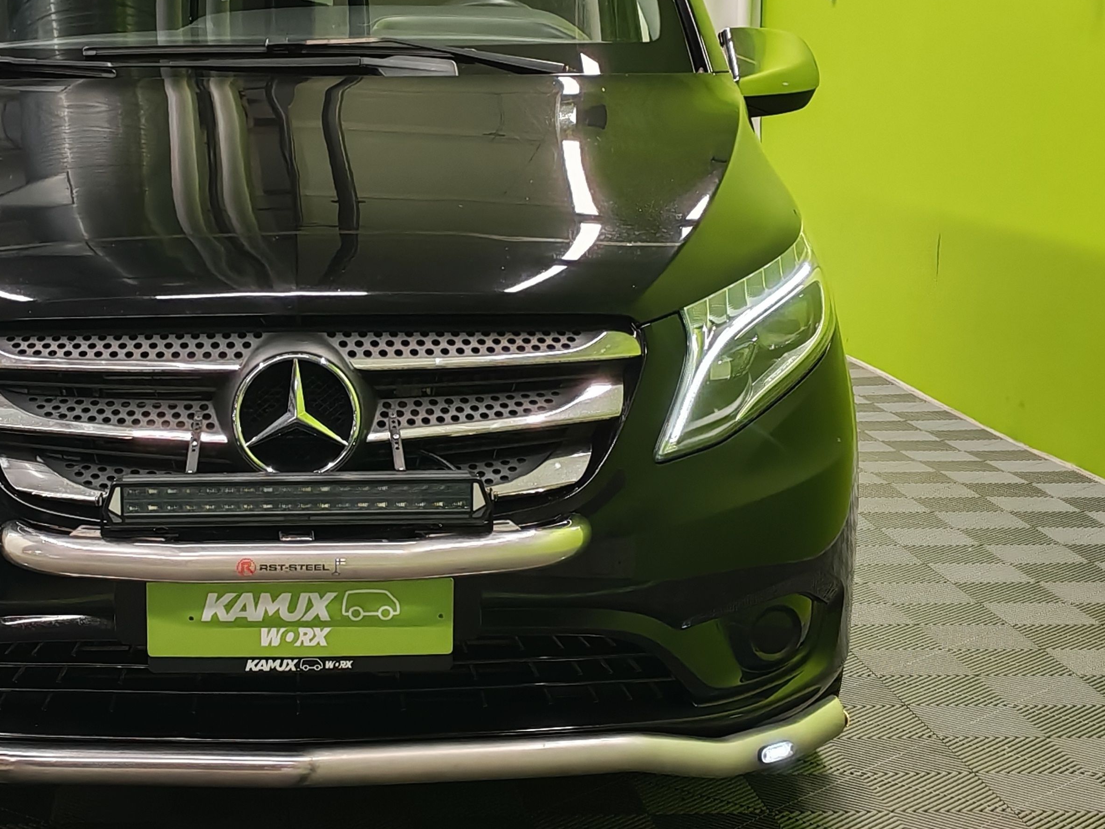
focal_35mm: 76
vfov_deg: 19.4
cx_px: 302
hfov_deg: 25.4
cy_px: 397
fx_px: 2426
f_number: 1.9
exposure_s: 1/100
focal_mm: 6.12
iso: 500
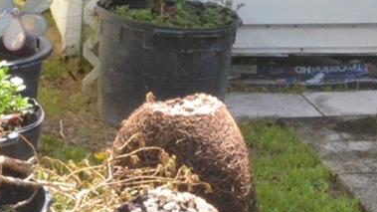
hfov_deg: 13.4
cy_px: -150
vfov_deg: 7.4
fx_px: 1589
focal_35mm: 159
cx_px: 320
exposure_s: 1/250
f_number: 22
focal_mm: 24
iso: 5000
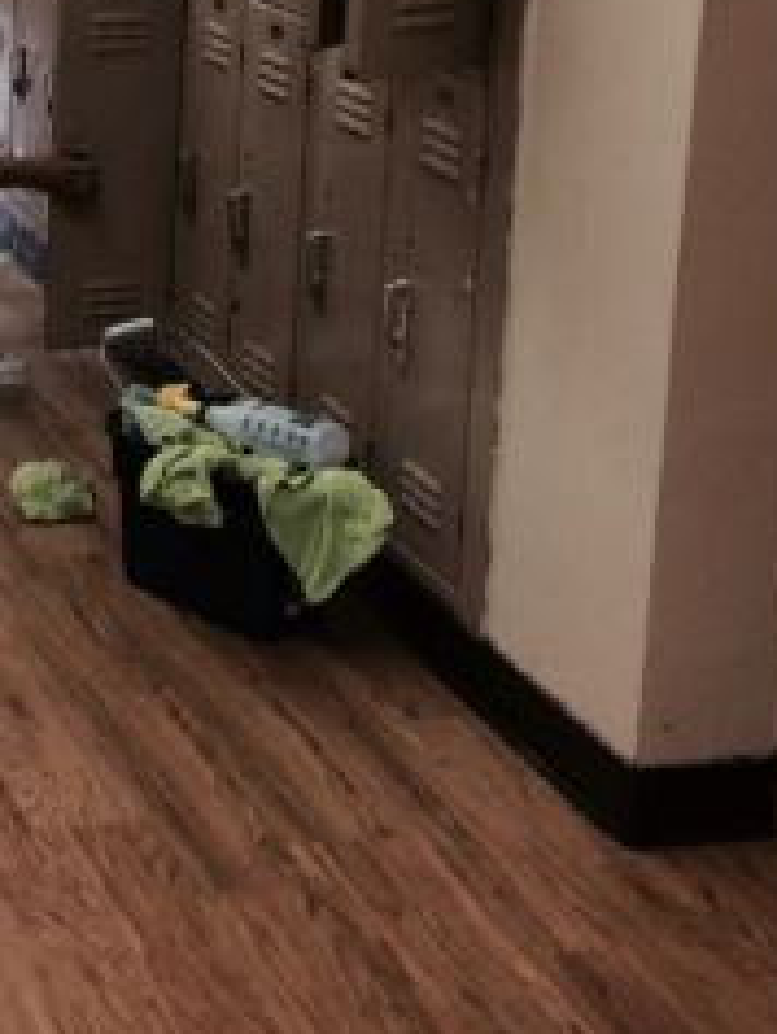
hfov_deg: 18.5
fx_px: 2273
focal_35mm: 76
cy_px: 127
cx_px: -135
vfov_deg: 25.0
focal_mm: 4.12
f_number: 2.2
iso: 40
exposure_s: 1/30
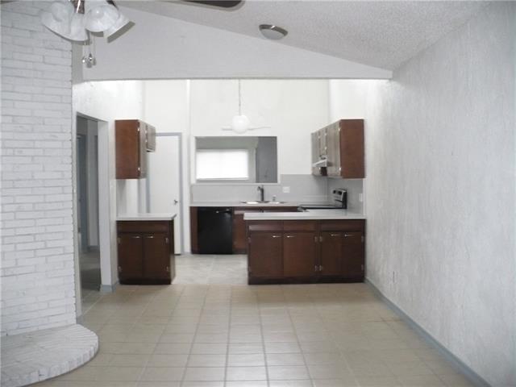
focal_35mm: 37
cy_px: 194
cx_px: 258
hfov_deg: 50.1
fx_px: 552
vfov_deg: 38.7
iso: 400
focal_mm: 6.1
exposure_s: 1/30
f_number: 2.8
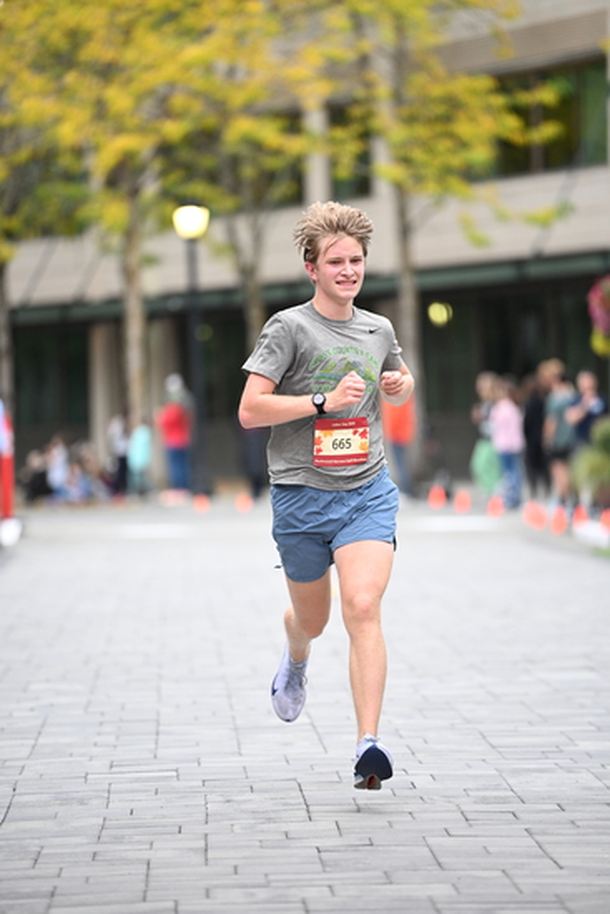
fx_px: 5080
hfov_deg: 6.9
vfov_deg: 10.3
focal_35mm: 200
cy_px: 457
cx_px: 305
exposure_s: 1/800
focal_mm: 200
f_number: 2.8
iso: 1600
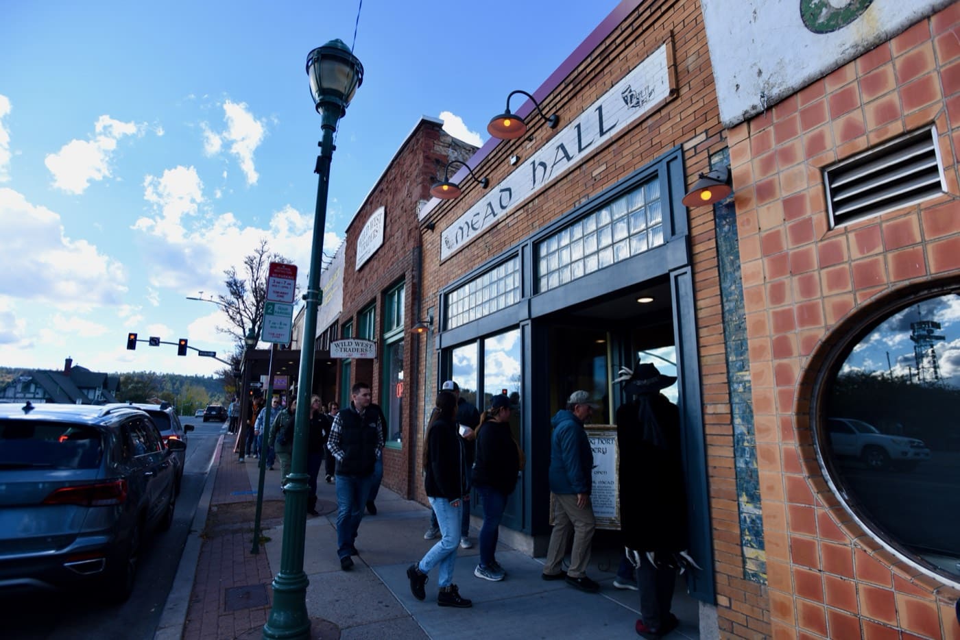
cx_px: 480
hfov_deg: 86.9
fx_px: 507
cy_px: 320
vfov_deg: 64.6
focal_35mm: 19
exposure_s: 1/640
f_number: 4
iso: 200
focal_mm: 19
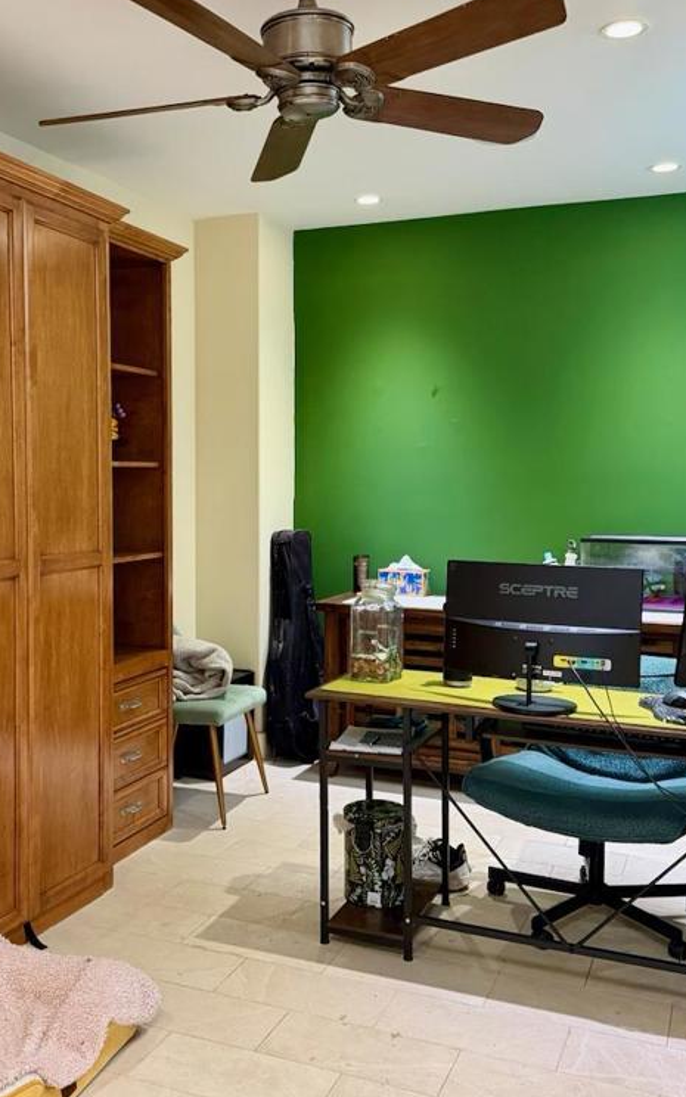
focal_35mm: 35
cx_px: 260
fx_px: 1047
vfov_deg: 55.3
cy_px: 543
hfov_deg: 36.1
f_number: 1.78
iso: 500
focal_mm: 6.76
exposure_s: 1/60
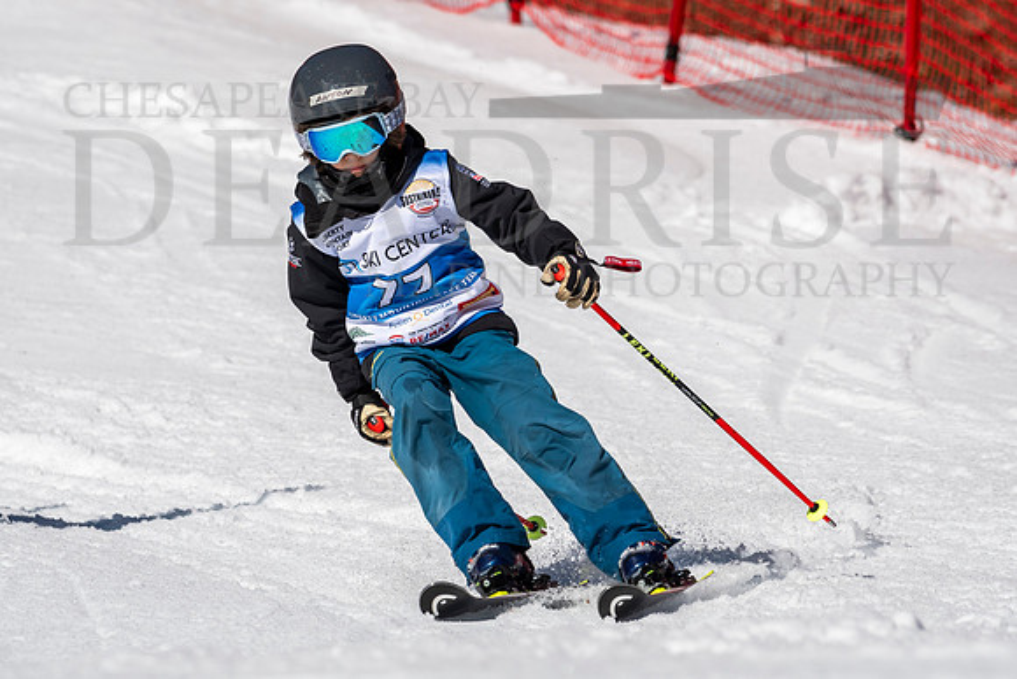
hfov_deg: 2.8
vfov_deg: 1.9
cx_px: 421
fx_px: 20948
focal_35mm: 741
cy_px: 333
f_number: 8
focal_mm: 400
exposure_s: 1/2000
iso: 200
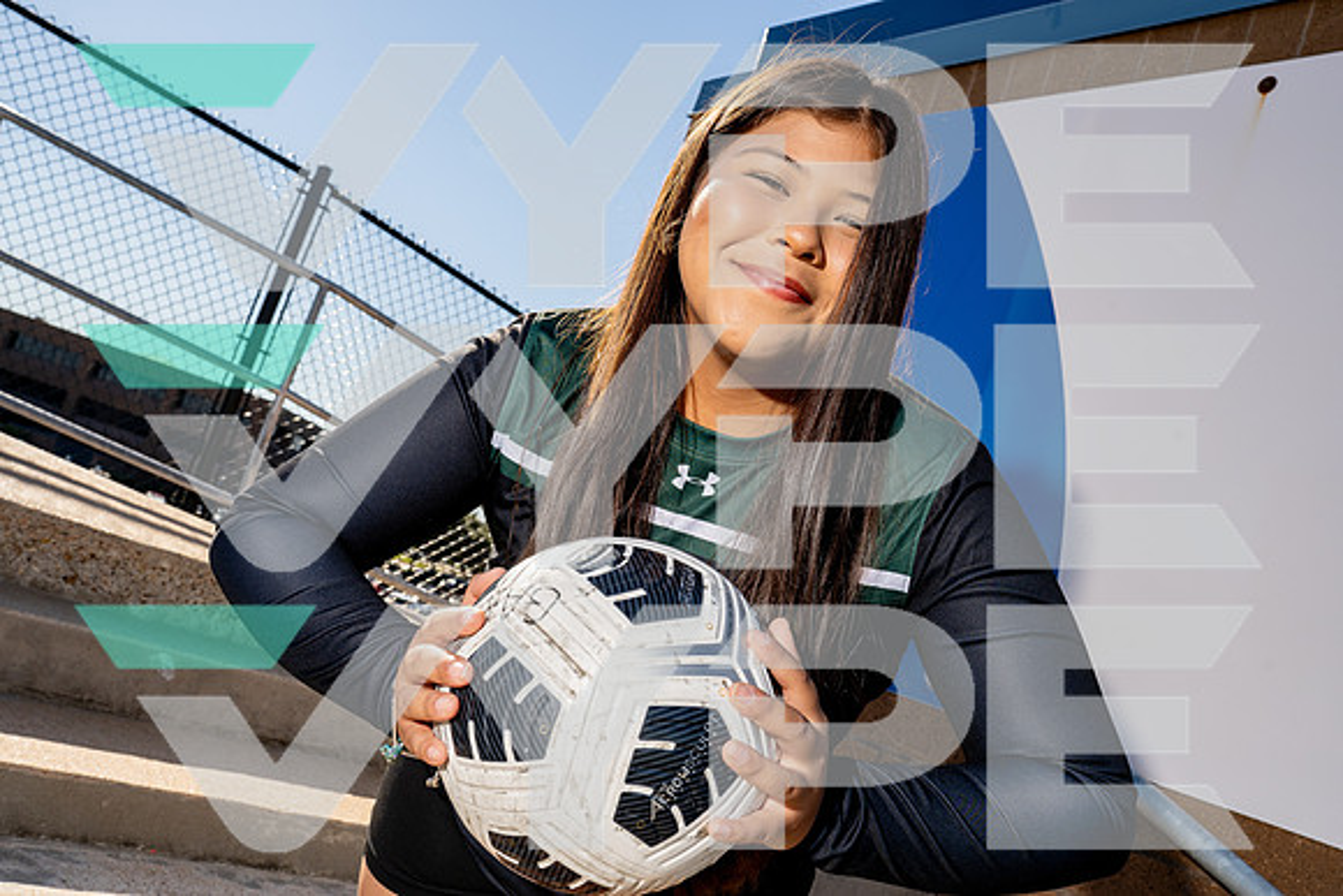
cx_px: 672
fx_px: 1231
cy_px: 448
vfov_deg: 40.0
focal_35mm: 33
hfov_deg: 57.2
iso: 100
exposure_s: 1/250
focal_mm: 33
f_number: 10
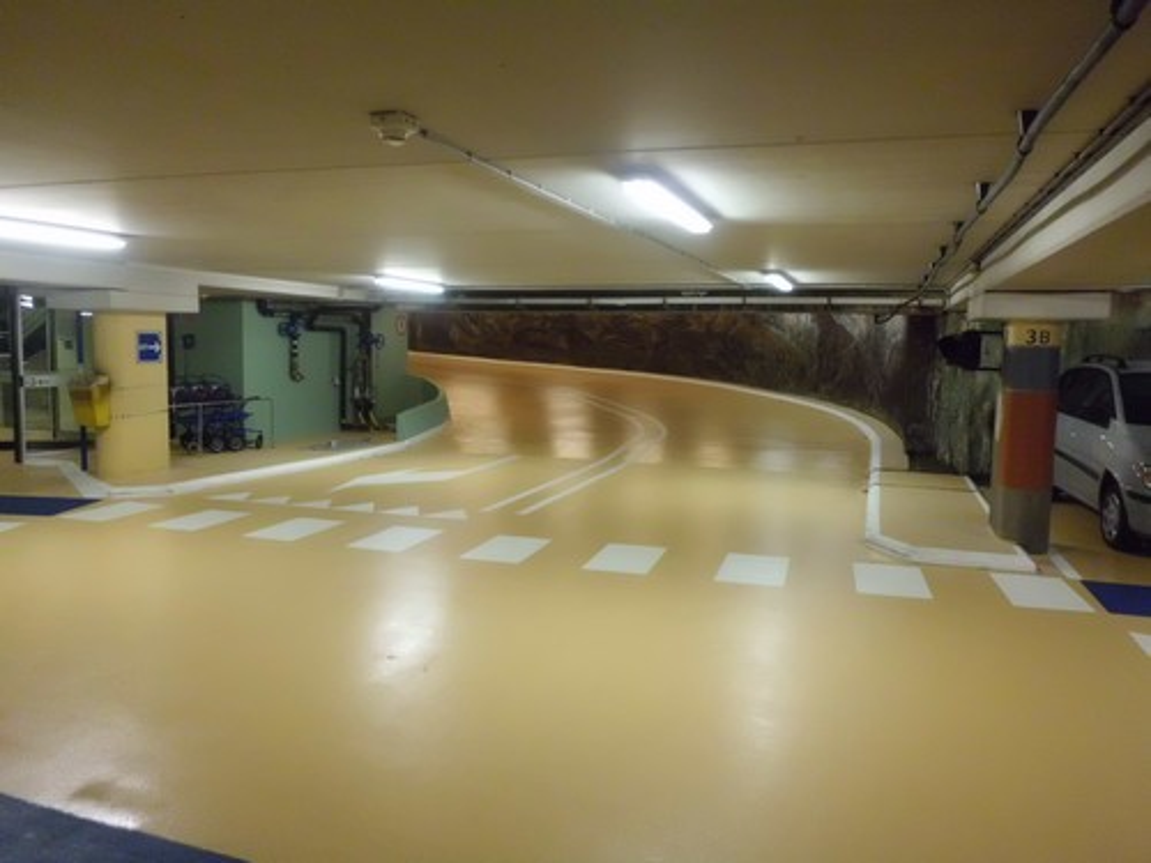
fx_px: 865
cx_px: 576
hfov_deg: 67.3
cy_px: 432
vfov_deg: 53.1
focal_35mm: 26
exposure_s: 1/50
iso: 400
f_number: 2.8
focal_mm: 4.7
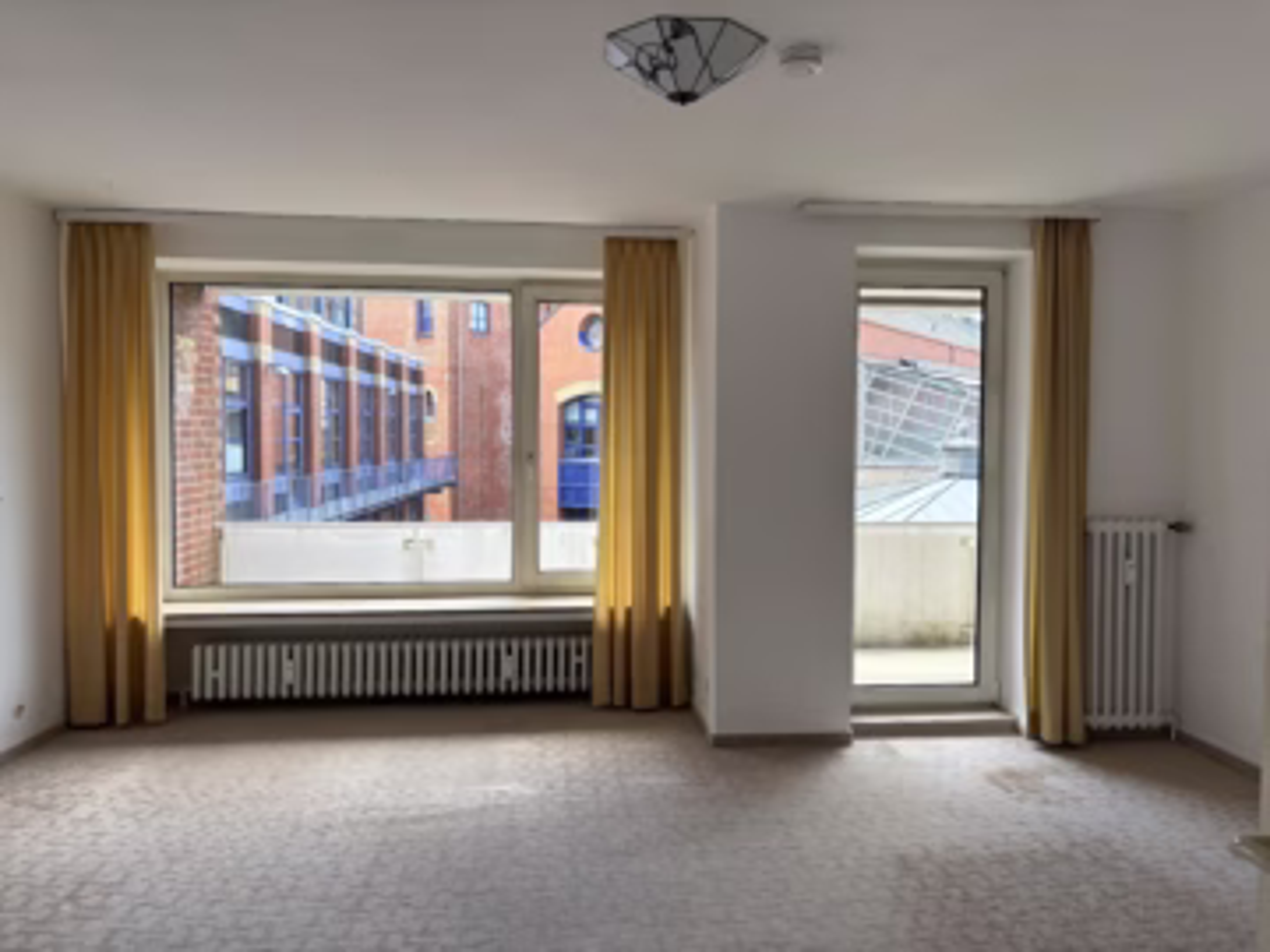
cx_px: 635
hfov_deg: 67.3
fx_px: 954
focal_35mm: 26
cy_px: 476
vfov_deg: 53.1
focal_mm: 5.96
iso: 40
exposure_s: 1/162
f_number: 1.6
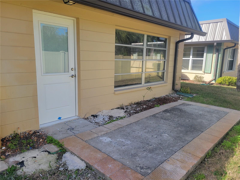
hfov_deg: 67.3
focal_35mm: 26
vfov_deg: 53.1
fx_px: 180
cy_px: 90
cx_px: 120
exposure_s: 1/1019
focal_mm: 5.4
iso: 40
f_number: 1.8
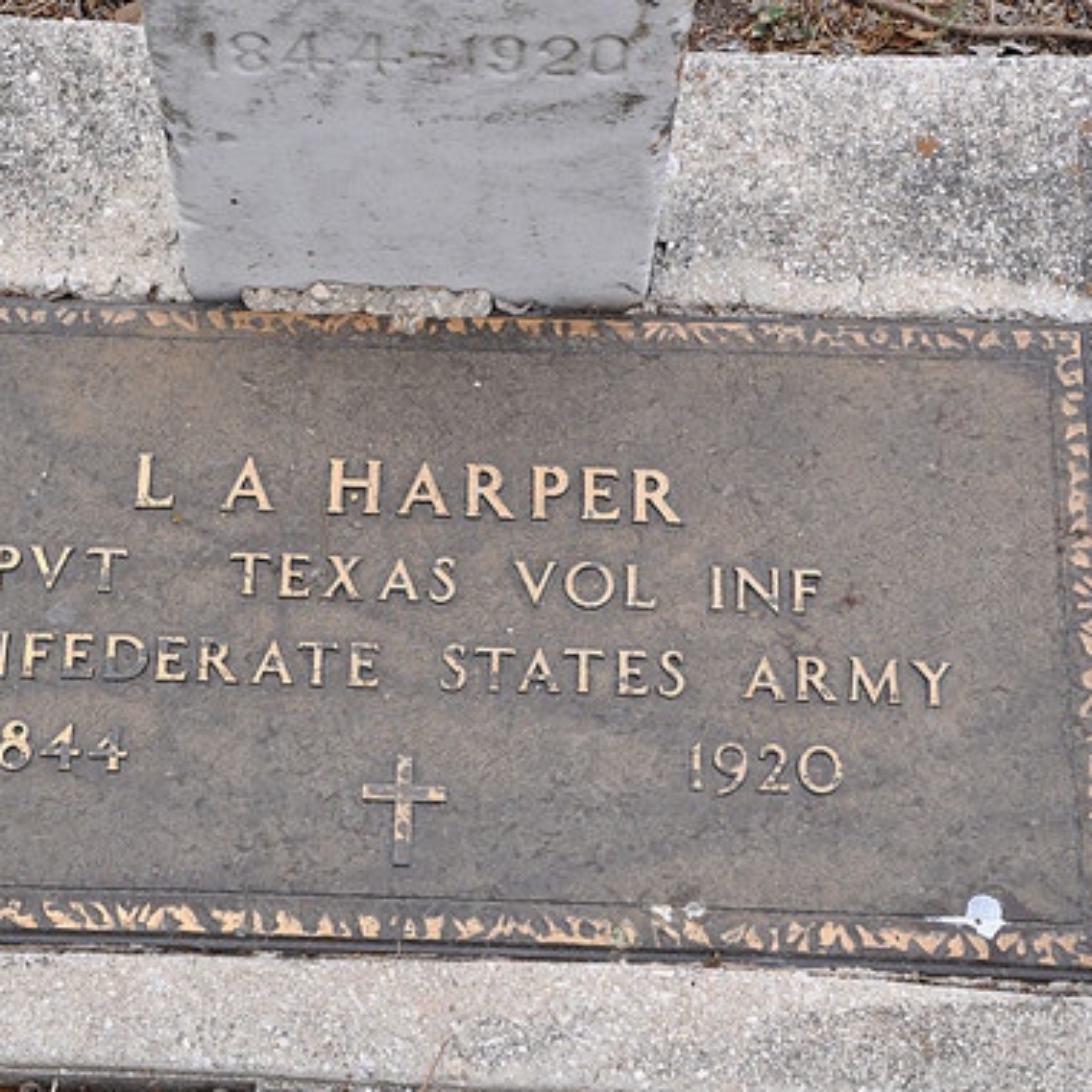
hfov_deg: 22.1
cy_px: 543
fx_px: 2784
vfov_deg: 22.2
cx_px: 418
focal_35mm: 78
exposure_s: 1/250
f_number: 8
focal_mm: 40
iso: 200
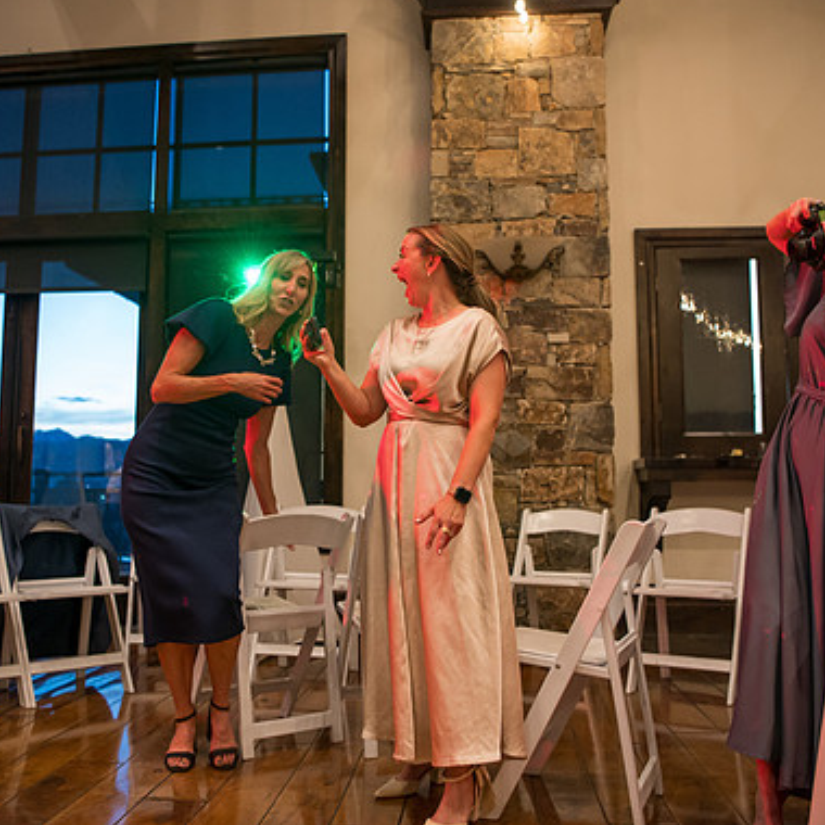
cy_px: 409
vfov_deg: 49.7
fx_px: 890
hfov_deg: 49.7
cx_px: 375
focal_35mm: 33
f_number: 2.8
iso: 3200
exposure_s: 1/100
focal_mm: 24
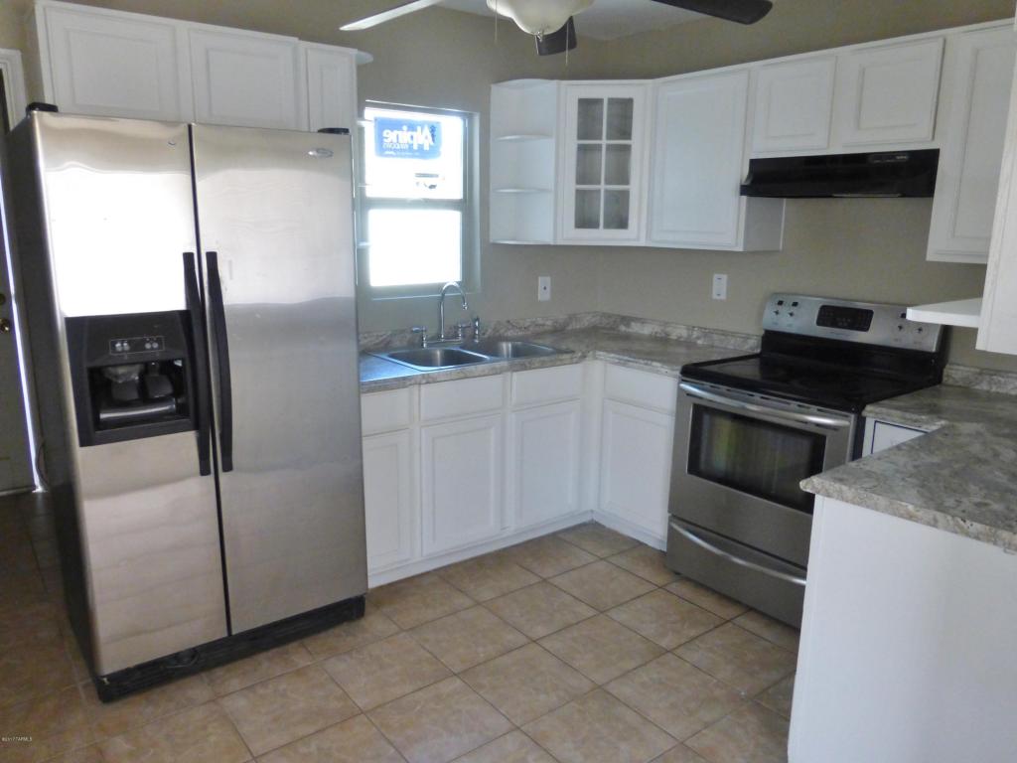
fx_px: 734
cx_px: 508
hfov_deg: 69.4
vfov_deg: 54.9
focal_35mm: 25
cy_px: 382
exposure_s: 1/25
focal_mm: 4.3
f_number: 3.3
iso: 400
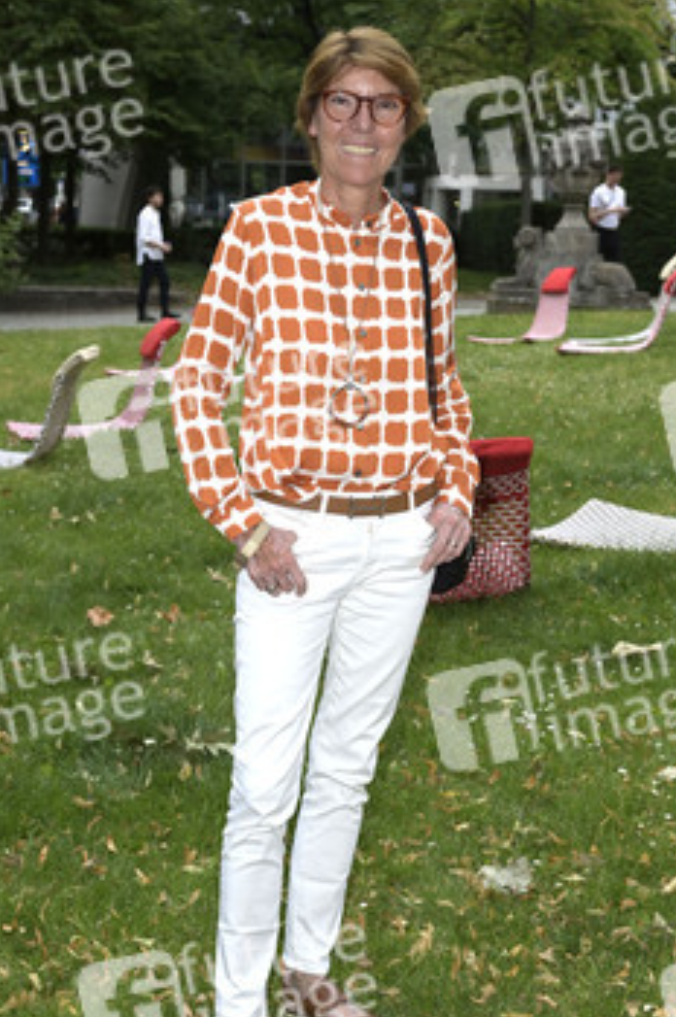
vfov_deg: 31.9
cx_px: 312
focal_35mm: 63
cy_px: 557
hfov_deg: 21.5
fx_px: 1778
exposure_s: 1/250
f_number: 5.6
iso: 640
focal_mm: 55
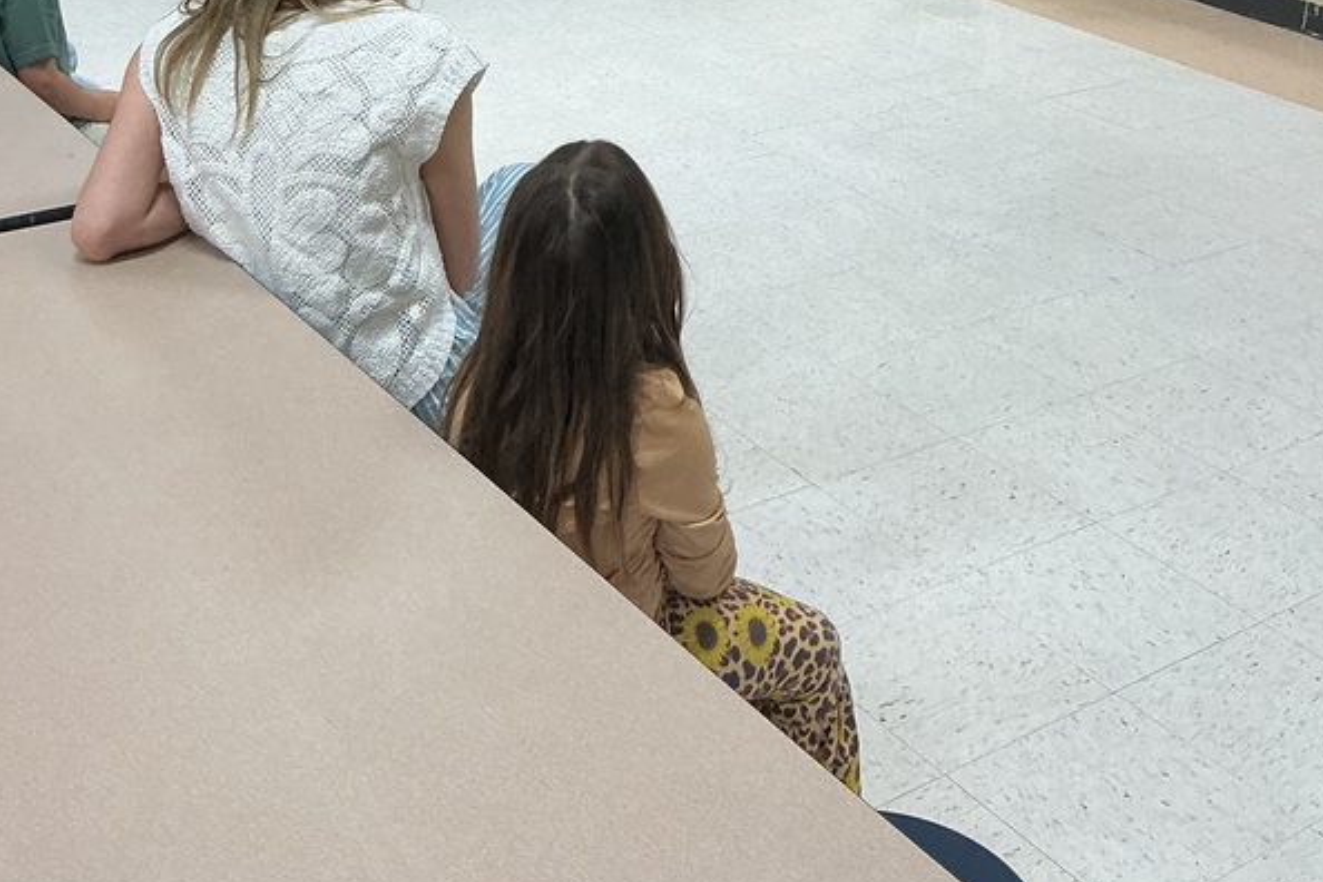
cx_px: 659
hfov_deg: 38.2
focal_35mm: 52
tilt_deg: -10.5
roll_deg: -1.6
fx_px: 1911
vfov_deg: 23.8
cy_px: -156
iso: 100
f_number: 1.8
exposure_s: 1/60
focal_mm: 3
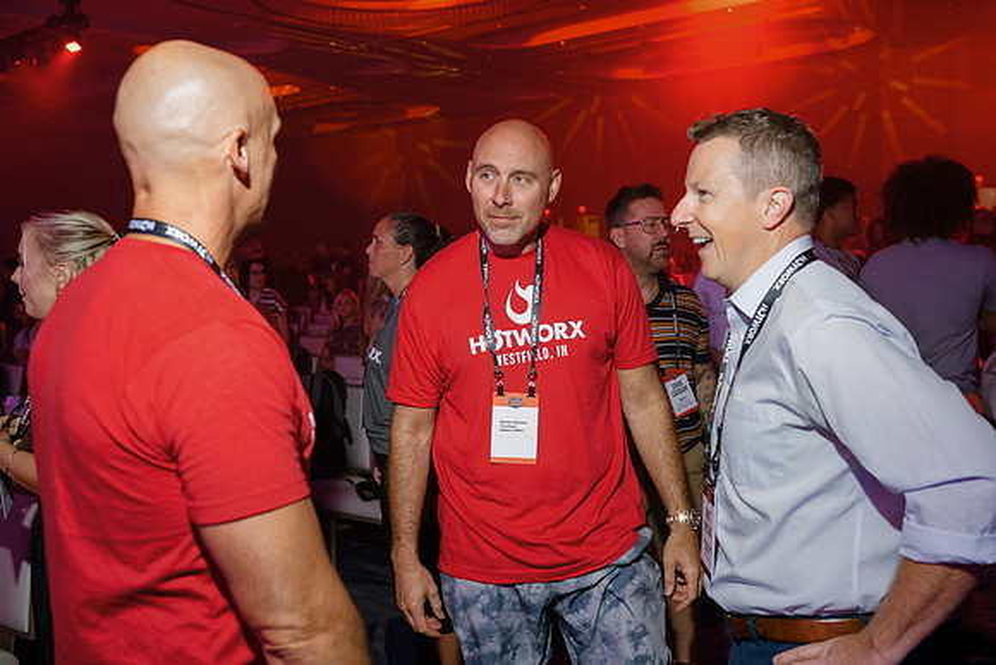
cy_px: 332
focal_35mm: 35
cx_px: 498
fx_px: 969
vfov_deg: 37.9
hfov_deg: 54.4
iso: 1250
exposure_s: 1/160
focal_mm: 35
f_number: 4
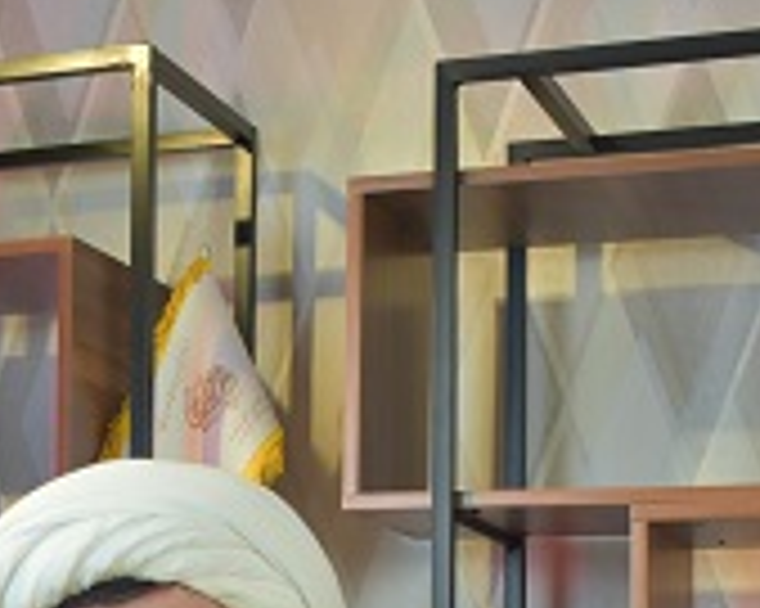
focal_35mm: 110
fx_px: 2473
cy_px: 802
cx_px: 175
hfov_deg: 17.4
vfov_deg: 13.5
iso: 400
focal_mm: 22
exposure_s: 1/25
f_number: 3.5
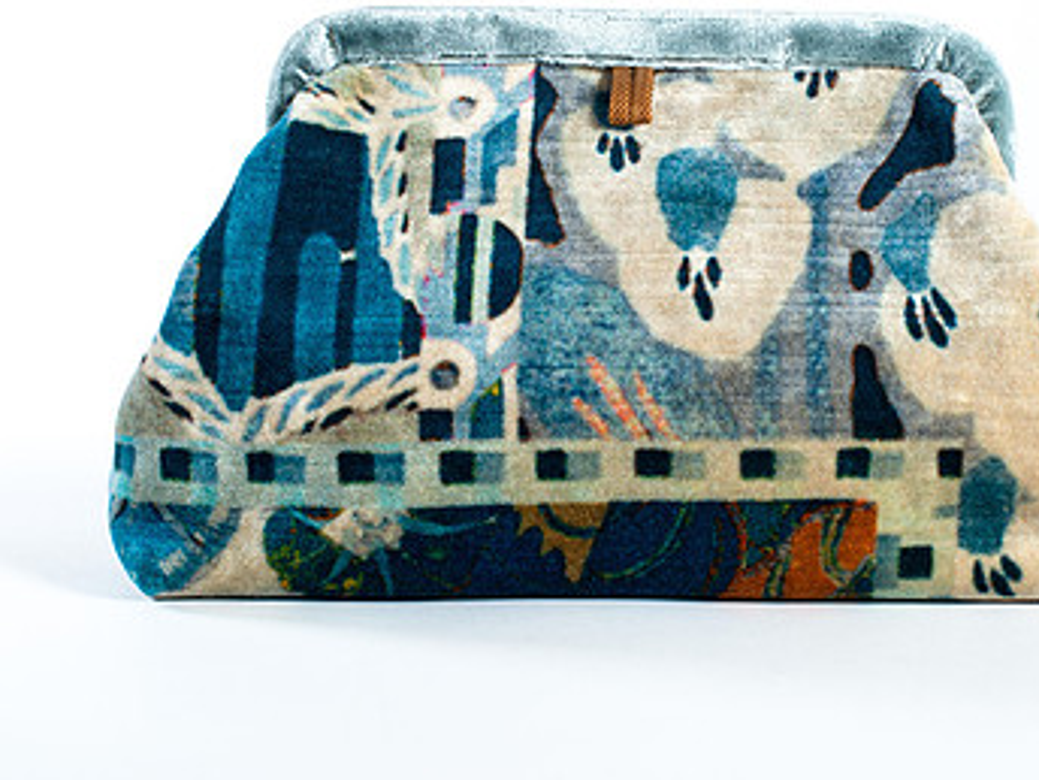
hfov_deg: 24.0
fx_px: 2431
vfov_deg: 18.2
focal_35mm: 81
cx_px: 671
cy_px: 289
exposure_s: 1/200
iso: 200
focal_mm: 50
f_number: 6.3
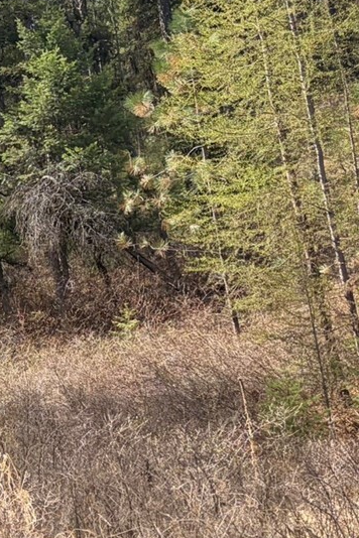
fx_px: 1212
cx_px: -432
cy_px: 122
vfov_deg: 24.7
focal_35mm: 81
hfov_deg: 13.5
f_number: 1.6
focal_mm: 5.96
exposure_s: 1/1155
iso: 64
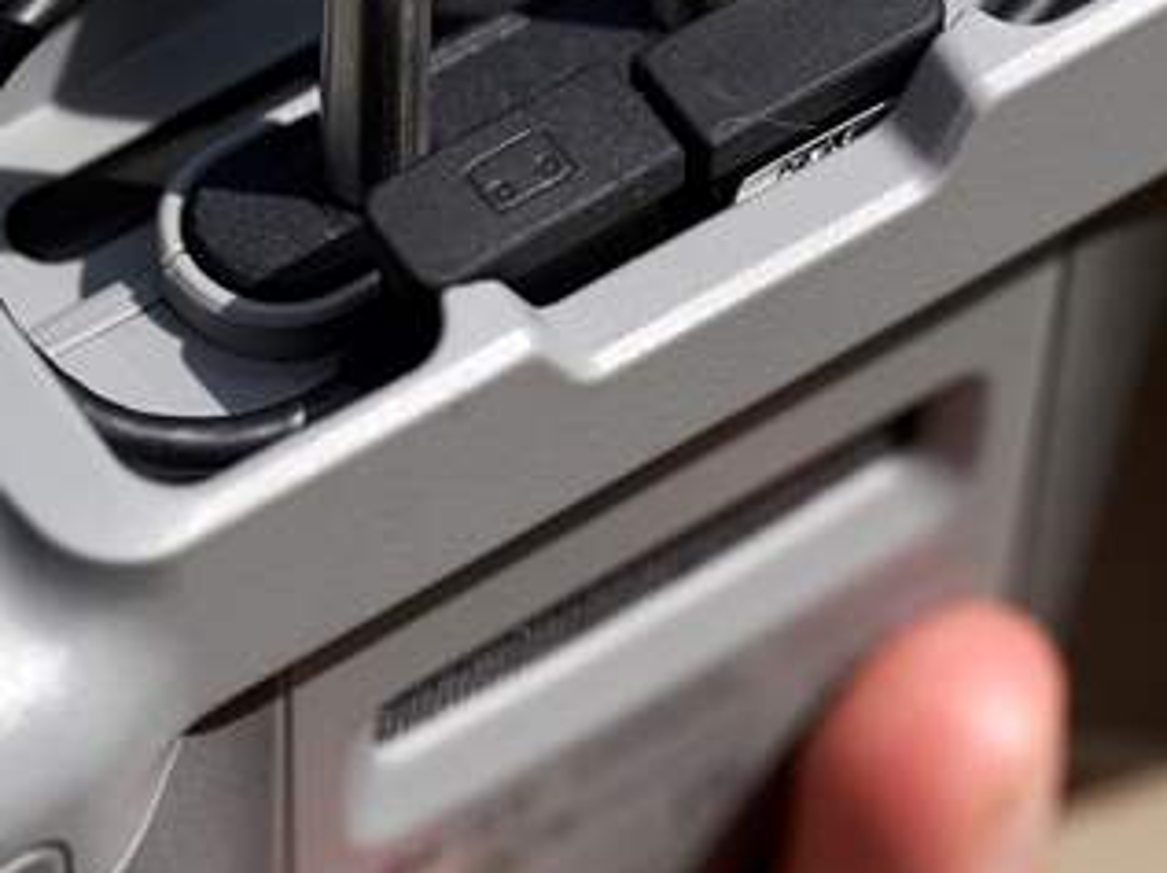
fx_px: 5725
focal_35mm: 170
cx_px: 677
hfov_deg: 11.6
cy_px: 72
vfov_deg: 8.7
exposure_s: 1/2000
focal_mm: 70
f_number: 5.6
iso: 400
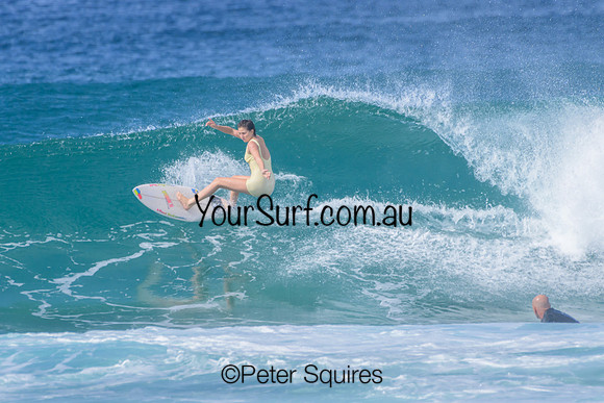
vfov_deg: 1.4
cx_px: 302
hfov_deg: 2.1
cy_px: 202
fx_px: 16781
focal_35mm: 1000
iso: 1100
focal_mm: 1000
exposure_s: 1/2000
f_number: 11
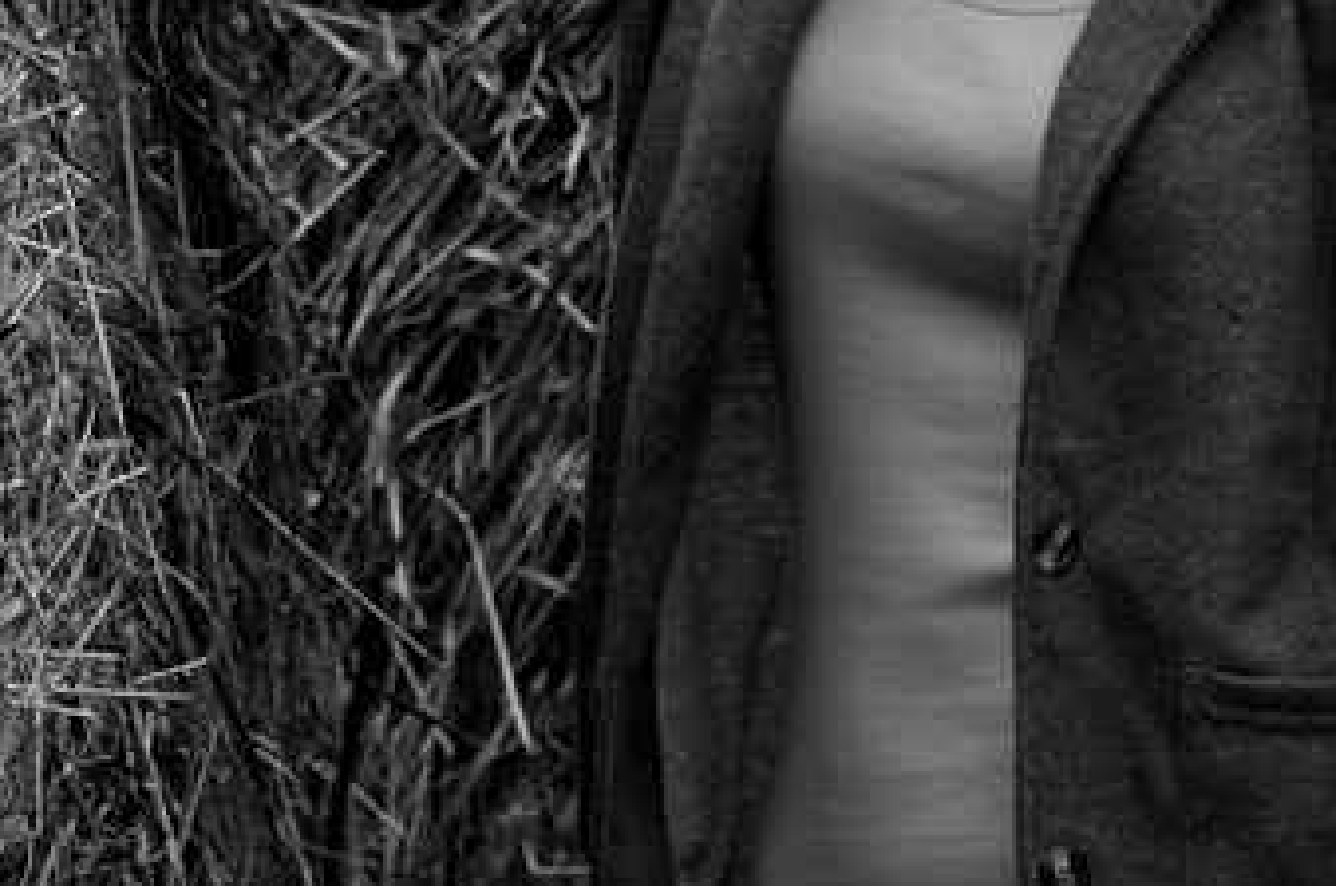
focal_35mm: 1091
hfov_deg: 1.9
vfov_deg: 1.3
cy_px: 131
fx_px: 40411
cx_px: 1249
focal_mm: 240
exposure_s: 1/320
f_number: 5.3
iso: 100
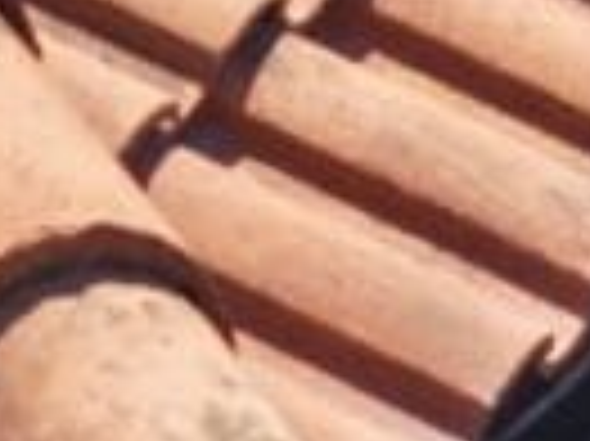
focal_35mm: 548
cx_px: -104
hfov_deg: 3.6
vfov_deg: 2.7
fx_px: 9332
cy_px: 99
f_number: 2.8
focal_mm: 19.35
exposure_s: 1/640
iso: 100
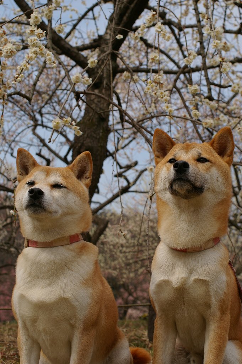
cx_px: 121
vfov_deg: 37.9
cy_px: 182
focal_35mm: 52
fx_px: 530
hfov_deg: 25.7
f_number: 6.7
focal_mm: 35
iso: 200
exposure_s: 1/750
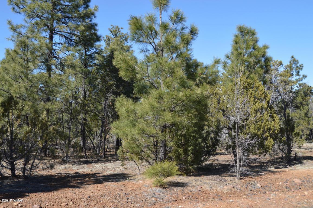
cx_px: 156
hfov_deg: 46.4
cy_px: 104
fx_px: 365
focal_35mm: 42
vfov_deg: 31.8
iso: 100
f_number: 7.1
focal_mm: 28
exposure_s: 1/200
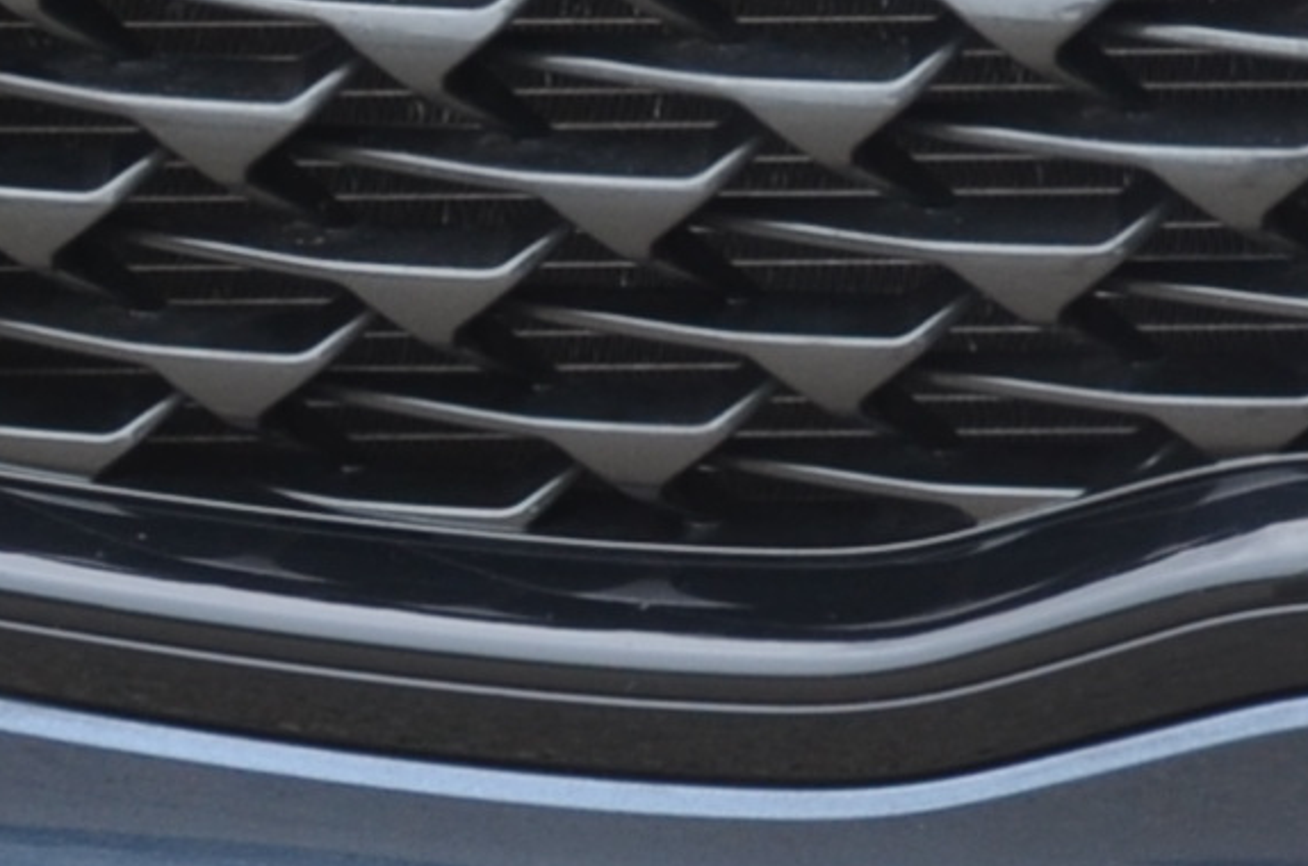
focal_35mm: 280
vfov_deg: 4.9
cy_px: -278
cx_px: 1725
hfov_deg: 7.3
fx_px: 10159
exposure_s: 1/125
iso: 200
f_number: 5.6
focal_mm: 29
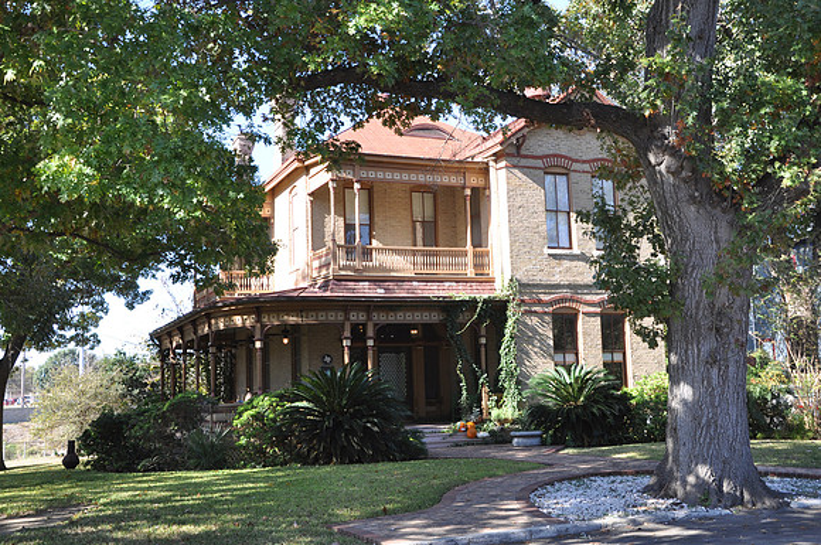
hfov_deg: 49.6
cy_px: 272
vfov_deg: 34.1
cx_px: 410
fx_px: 888
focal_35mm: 39
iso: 200
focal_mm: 26
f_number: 8
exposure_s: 1/60
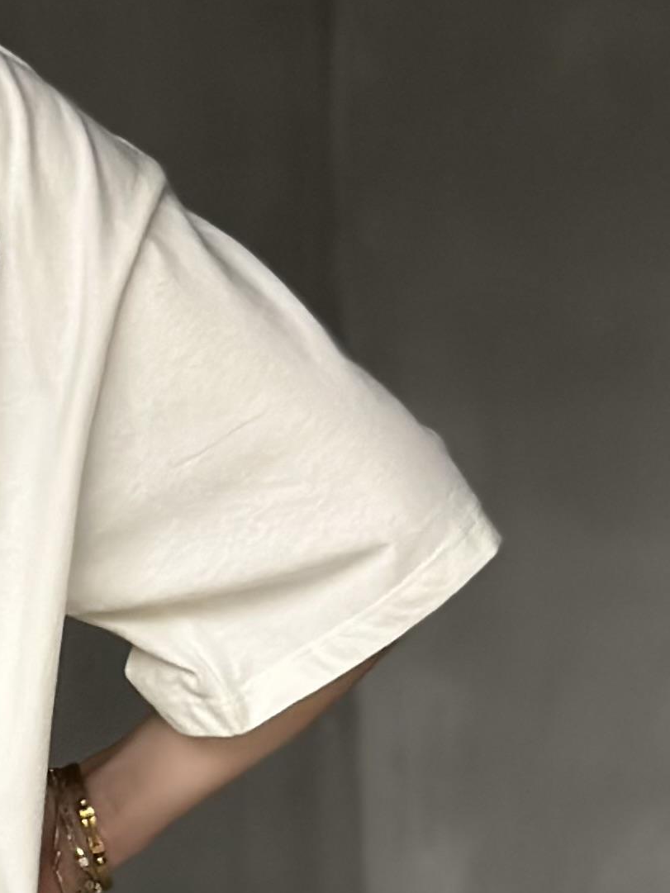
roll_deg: +0.8
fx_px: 4619
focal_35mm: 179
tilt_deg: -3.0
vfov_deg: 11.0
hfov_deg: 8.0
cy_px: 851
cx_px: -513
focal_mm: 6.86
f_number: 1.78
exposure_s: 1/60
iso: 320
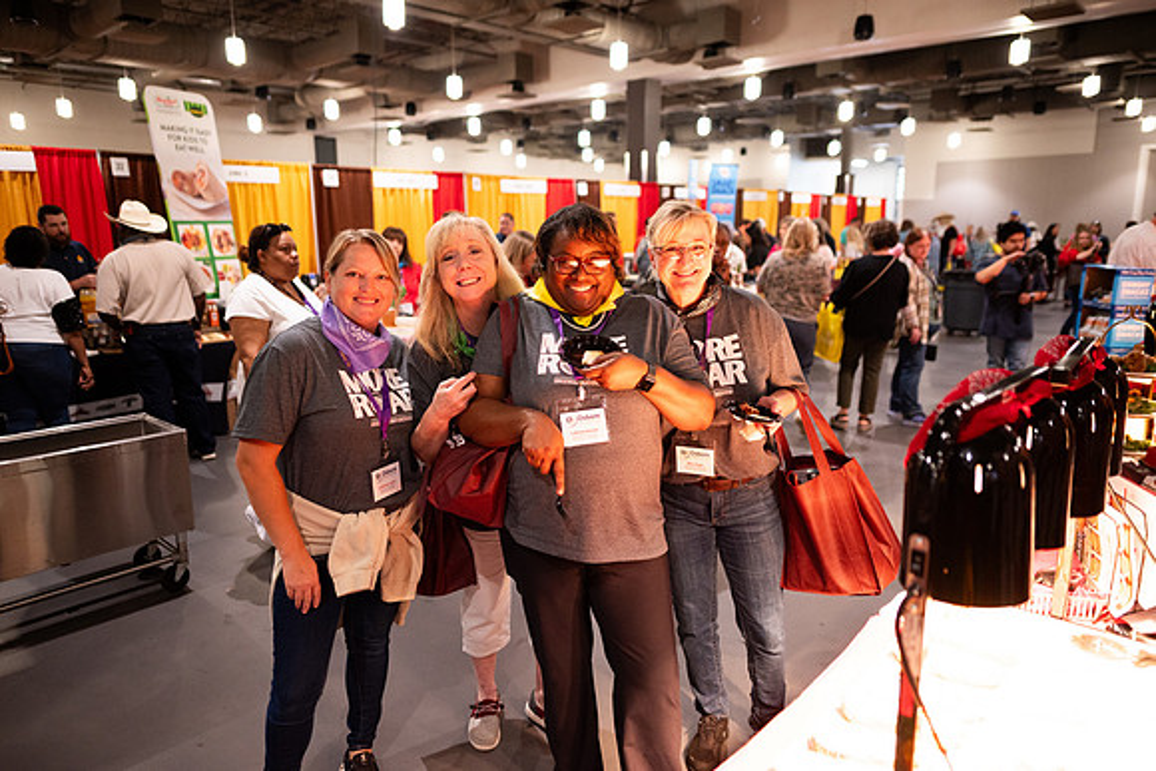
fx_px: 771
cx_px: 578
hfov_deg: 73.7
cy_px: 386
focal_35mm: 24
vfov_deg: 53.2
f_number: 1.8
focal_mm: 24
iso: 1250
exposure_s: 1/200
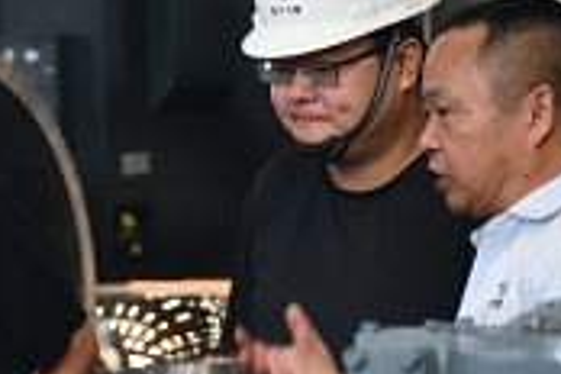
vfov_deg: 3.8
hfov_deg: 5.7
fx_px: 5656
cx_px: -103
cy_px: 329
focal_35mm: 363
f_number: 5
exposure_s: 1/80
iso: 400
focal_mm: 70
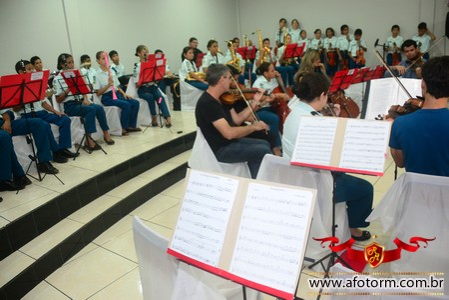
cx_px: 224
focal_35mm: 30
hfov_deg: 61.9
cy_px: 150
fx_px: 374
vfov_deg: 43.6
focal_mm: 20
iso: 1600
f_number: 3.5
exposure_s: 1/60
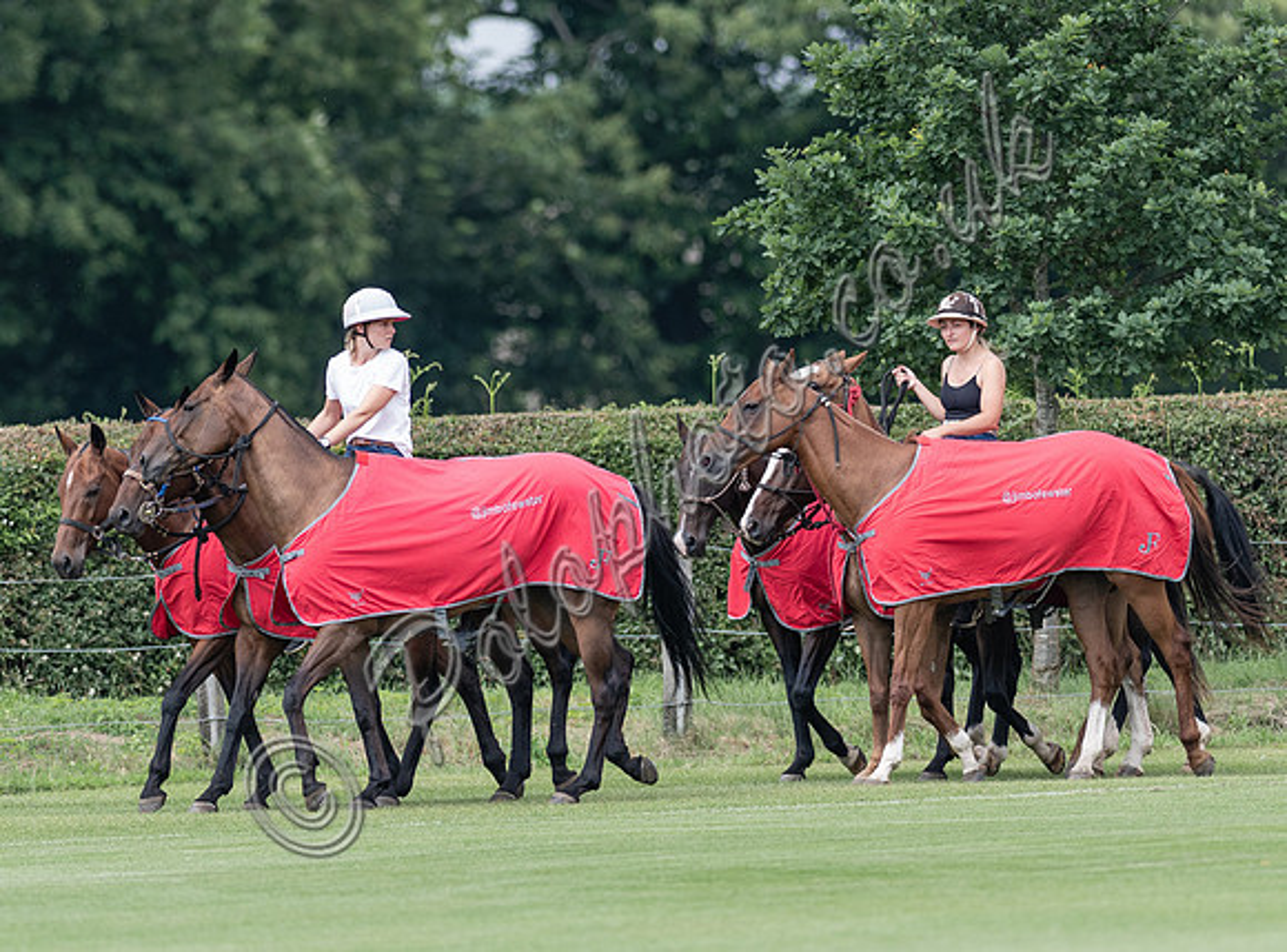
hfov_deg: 3.3
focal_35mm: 606
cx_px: 544
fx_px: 22435
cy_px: 523
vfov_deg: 2.4
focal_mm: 300
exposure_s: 1/1600
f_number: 2.8
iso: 320
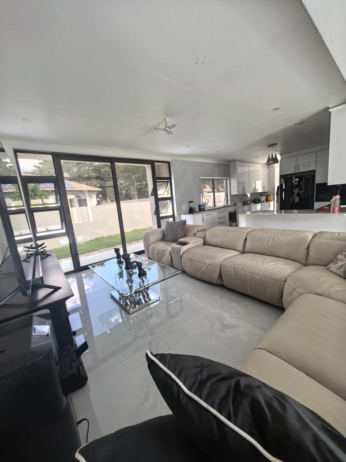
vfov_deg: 106.2
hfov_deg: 89.9
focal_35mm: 13
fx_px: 173
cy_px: 231
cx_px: 173
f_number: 2.2
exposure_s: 1/50
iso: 160
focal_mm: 1.76
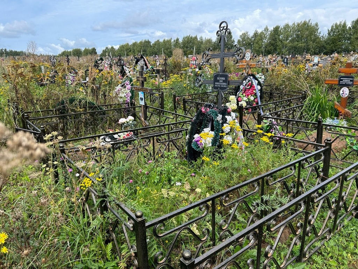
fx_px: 269
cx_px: 179
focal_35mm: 26
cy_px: 134
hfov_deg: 67.3
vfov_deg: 53.1
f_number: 1.5
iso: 50
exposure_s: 1/1449
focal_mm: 5.7
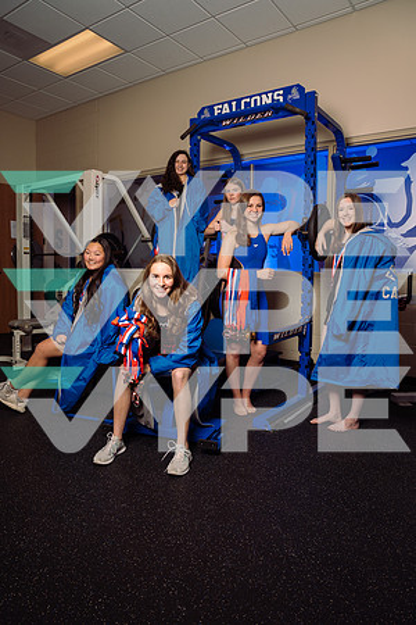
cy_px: 312
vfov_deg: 73.7
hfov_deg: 53.1
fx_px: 416
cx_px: 208
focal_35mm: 24
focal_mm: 24
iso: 200
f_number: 7.1
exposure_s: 1/250
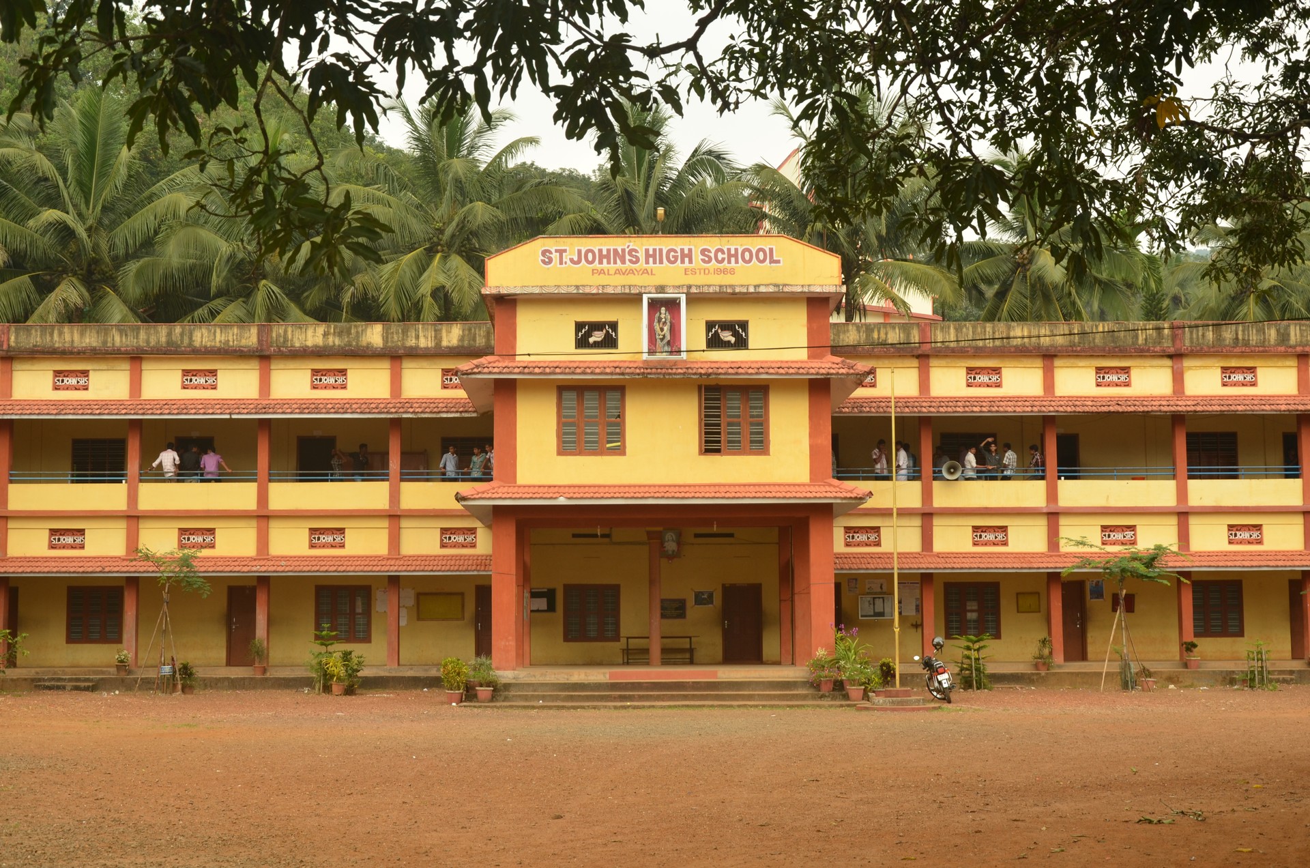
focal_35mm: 48
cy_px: 434
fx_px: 1743
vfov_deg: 28.0
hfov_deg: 41.2
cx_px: 655
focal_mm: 32
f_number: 8
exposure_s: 1/60
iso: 200
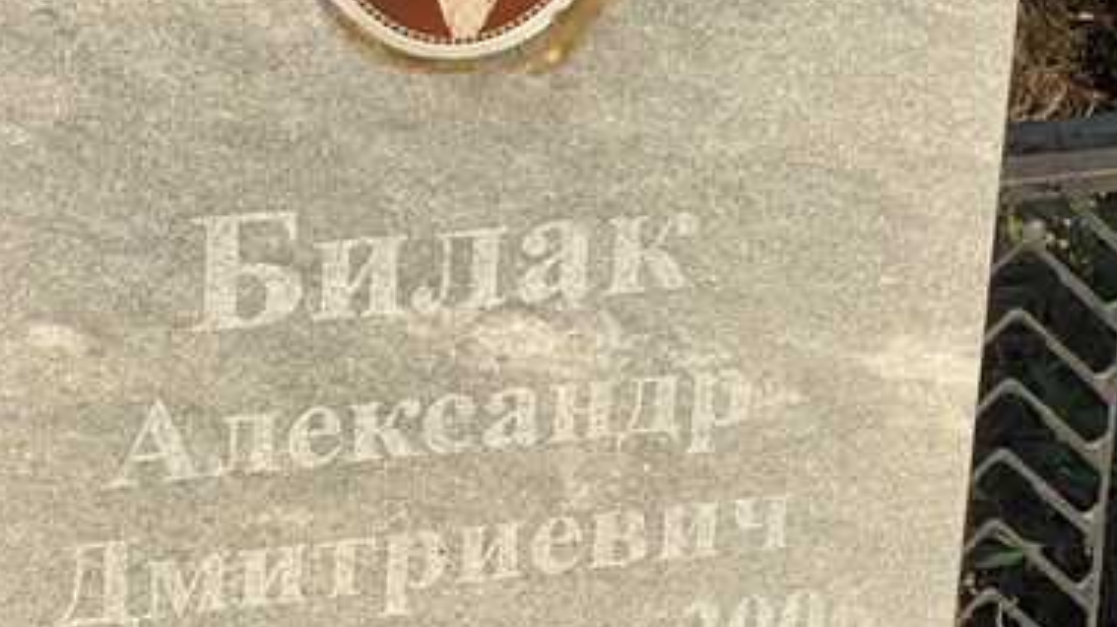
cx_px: 502
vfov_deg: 10.0
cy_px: -33
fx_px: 3552
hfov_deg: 17.9
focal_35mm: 120
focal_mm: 6
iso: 20
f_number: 2
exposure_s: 1/1916
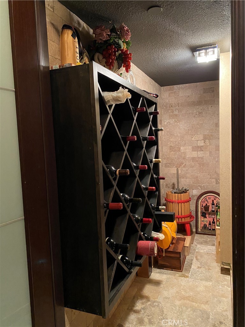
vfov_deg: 67.3
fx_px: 245
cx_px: 122
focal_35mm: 26
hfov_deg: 53.1
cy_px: 164
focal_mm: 4.25
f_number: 1.8
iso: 800
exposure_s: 1/30
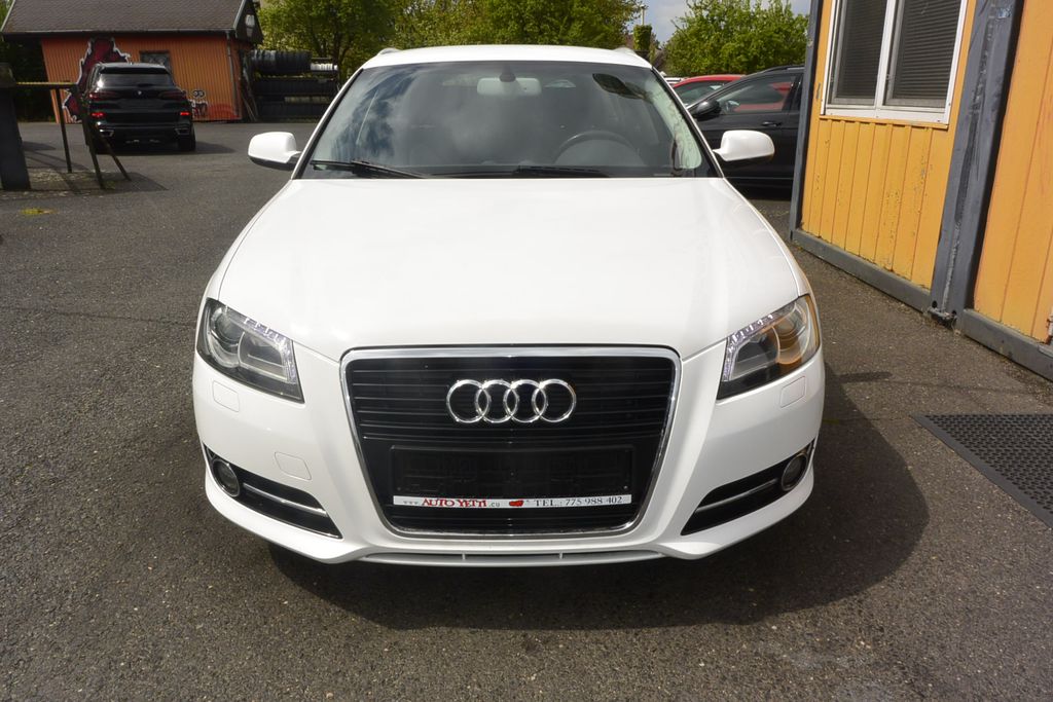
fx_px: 790
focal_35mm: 27
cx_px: 526
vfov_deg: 47.9
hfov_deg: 67.4
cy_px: 351
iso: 160
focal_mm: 10
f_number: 13
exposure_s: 1/250
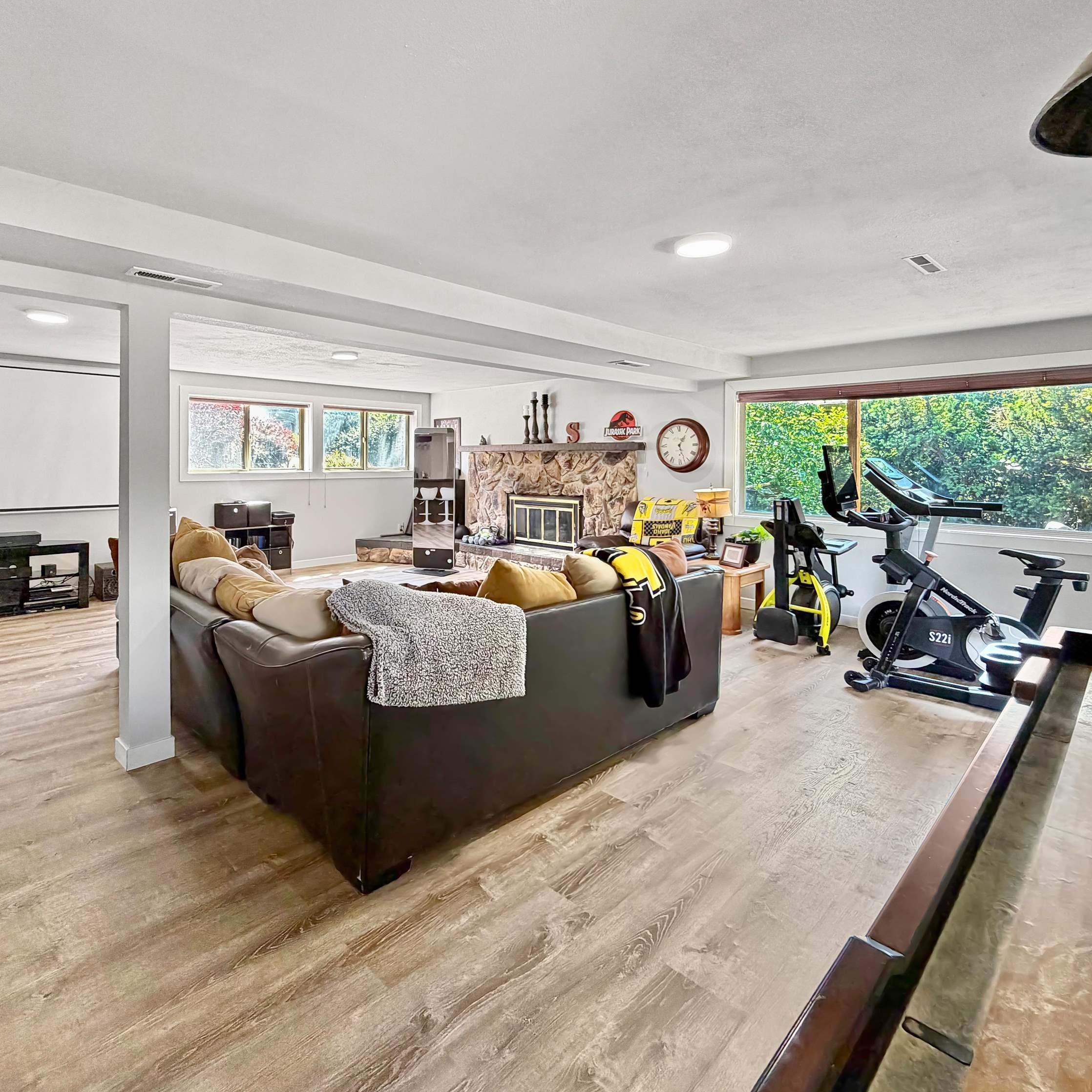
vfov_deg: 84.0
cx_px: 469
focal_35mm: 17
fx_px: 607
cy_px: 548
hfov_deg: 83.5
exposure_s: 1/60
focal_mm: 2.22
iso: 200
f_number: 2.2
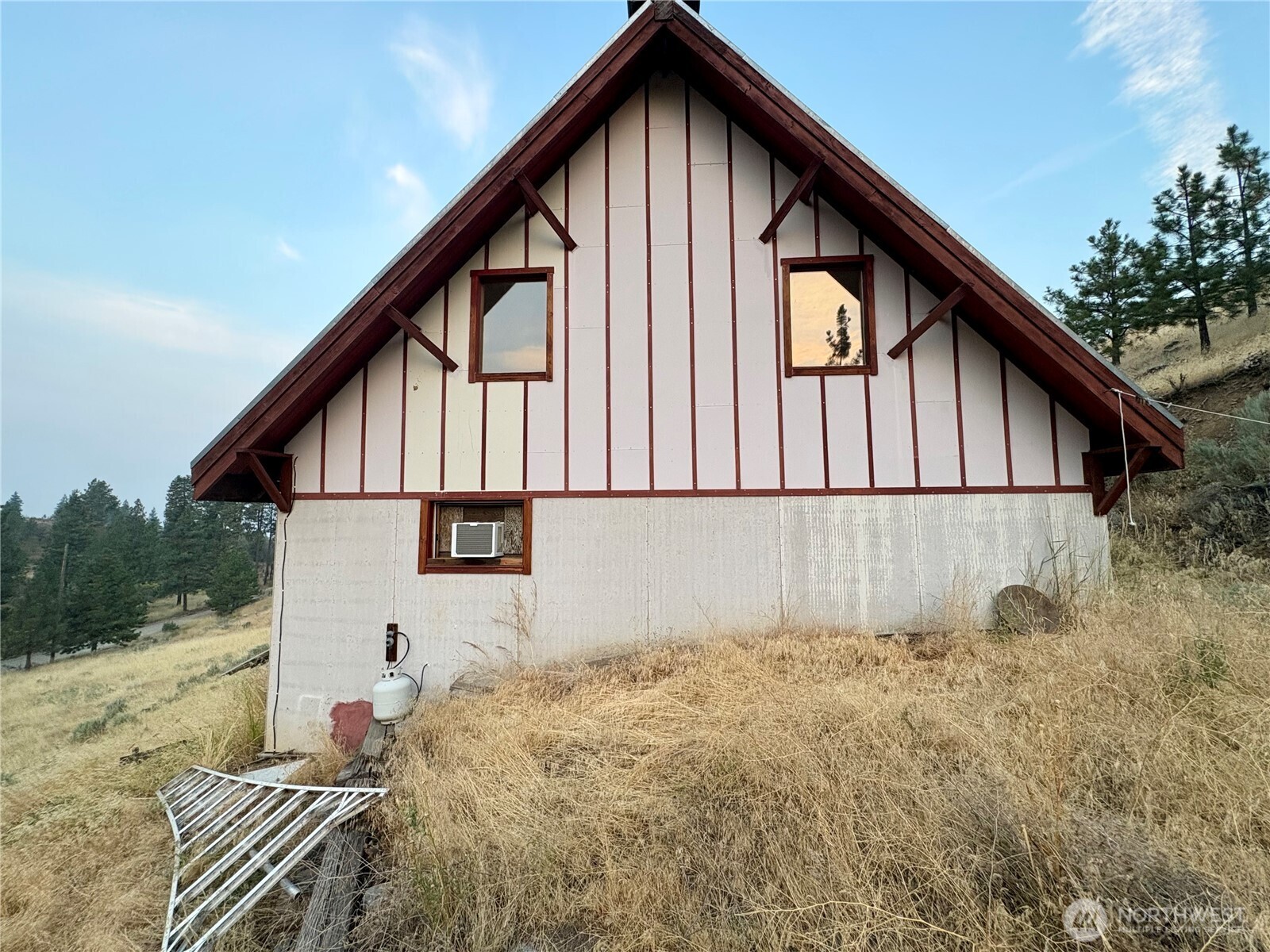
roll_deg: -0.2
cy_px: 476
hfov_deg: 102.1
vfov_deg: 85.7
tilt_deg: +5.4
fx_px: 514
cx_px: 635
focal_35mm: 14
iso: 125
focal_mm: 2.22
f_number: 2.2
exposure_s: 1/99
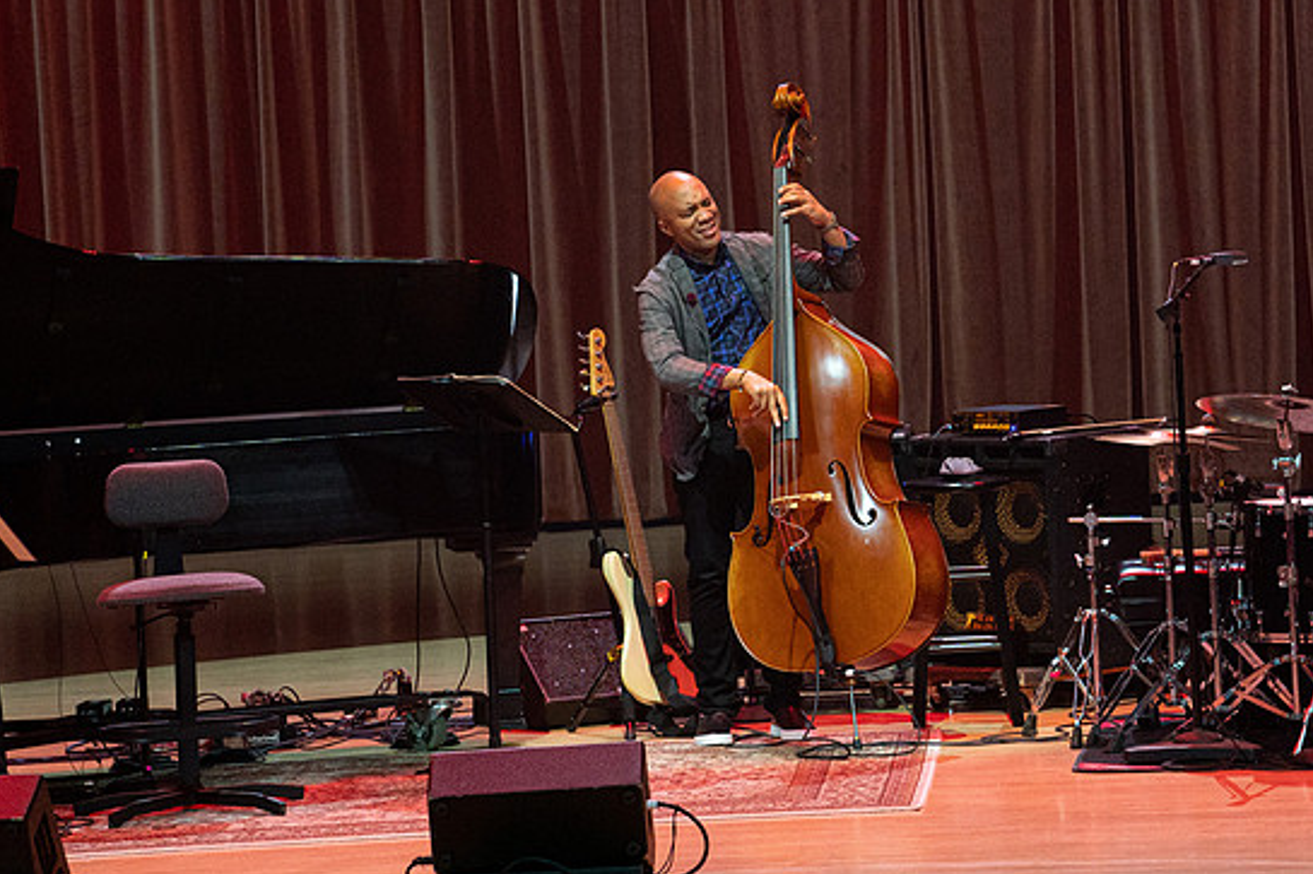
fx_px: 11229
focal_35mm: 308
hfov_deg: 6.7
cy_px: 216
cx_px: 922
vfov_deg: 4.5
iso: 2500
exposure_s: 1/250
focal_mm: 200
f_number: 5.6
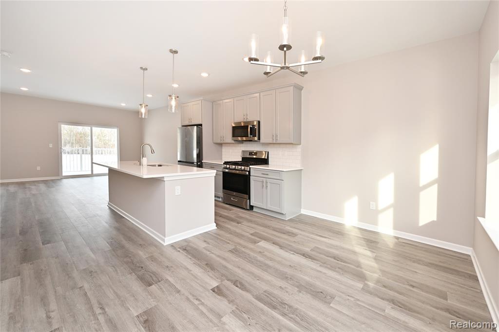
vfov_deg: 81.2
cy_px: 166
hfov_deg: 104.3
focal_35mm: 14
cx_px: 250
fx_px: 194
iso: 720
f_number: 9
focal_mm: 14
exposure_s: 1/60
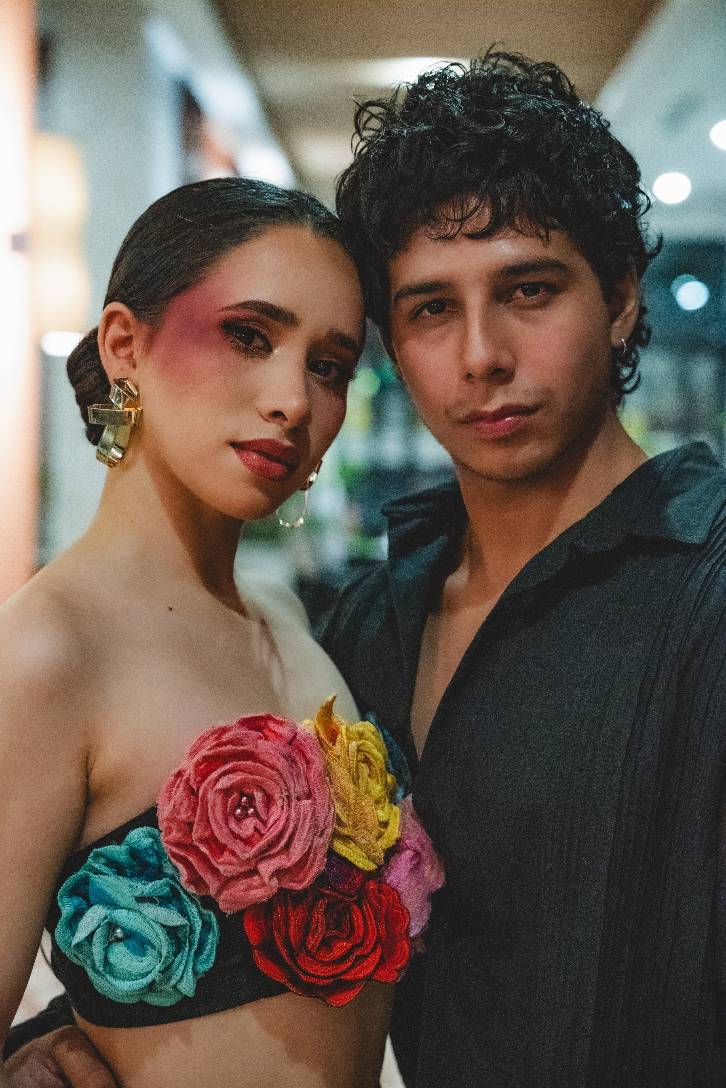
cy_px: 544
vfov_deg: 28.8
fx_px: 2117
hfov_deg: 19.5
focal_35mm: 70
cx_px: 363
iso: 25600
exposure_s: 1/250
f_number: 4
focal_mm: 70
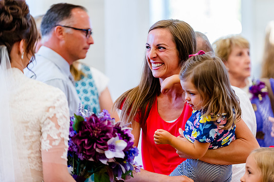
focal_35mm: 193
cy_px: 72
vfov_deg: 7.1
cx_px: 165
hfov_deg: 10.7
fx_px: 1468
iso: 2000
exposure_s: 1/400
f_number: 2.8
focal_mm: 160
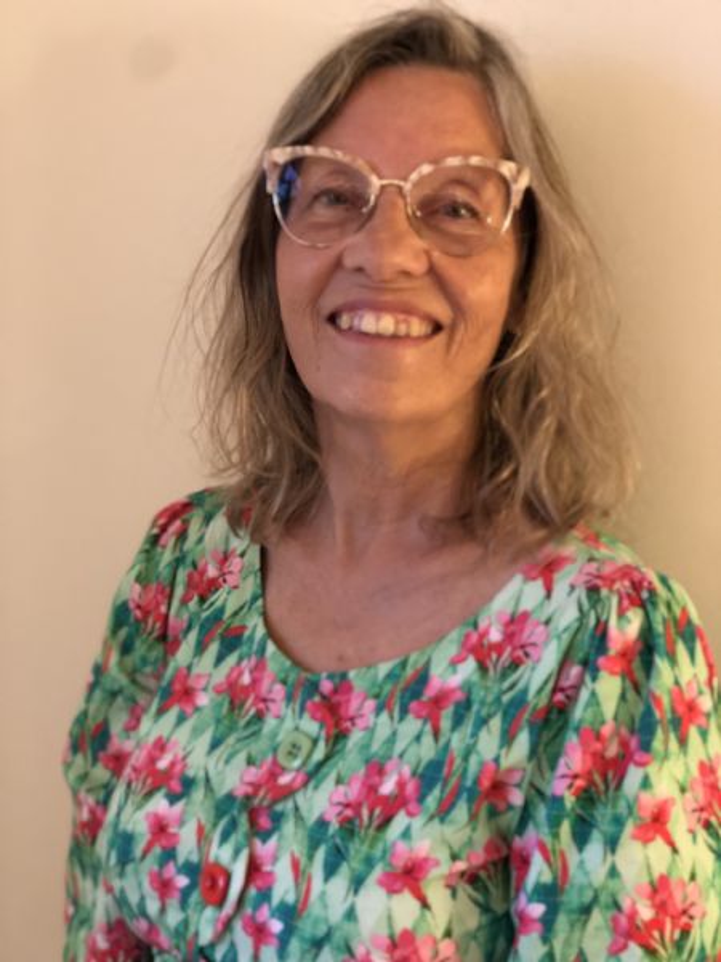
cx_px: 360
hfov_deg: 28.0
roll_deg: +0.5
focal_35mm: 52
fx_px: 1444
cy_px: 481
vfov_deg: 36.8
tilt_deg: -10.3
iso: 160
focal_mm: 6
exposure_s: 1/10
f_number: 2.4
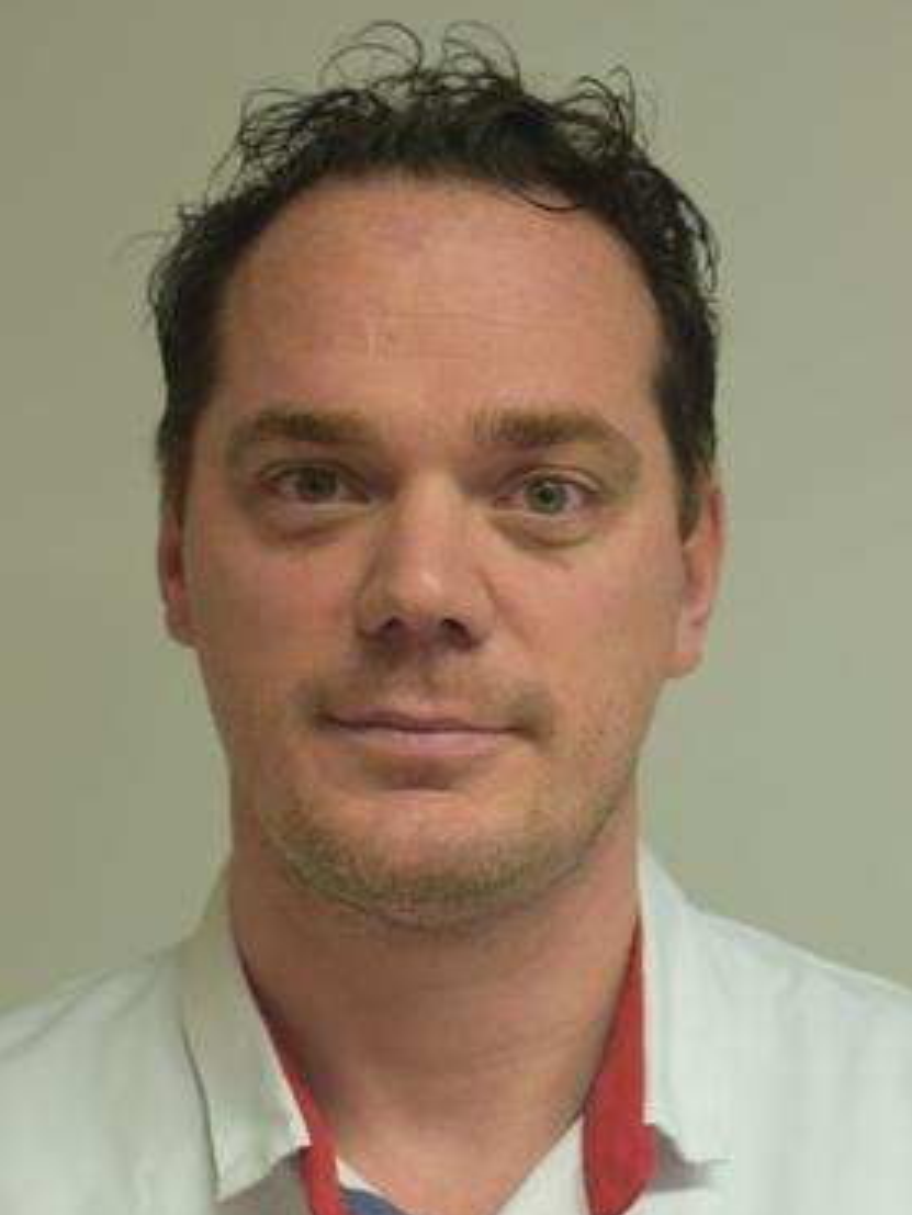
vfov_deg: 23.8
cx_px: 458
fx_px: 2879
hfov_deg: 18.0
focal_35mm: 82
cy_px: 553
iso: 400
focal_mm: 50
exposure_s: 1/60
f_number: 2.8
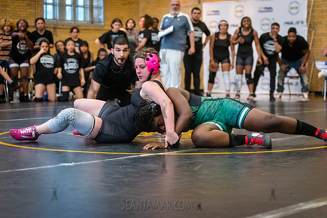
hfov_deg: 25.4
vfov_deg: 17.1
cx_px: 164
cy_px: 109
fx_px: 727
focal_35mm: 80
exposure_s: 1/400
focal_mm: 80
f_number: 3.5
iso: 5000
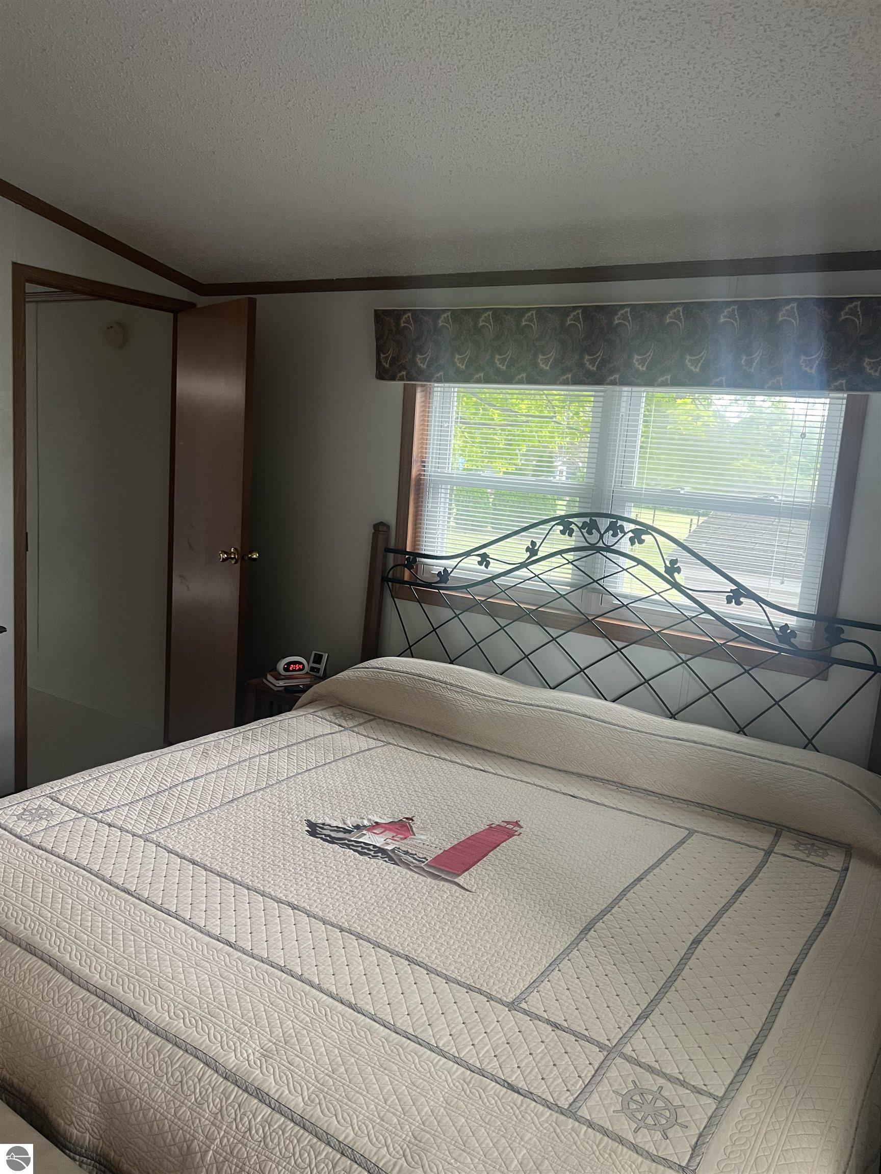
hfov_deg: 53.1
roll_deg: -2.9
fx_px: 882
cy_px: 587
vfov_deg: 67.3
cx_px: 440
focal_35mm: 26
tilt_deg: -7.8
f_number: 1.5
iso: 100
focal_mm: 5.7
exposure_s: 1/60
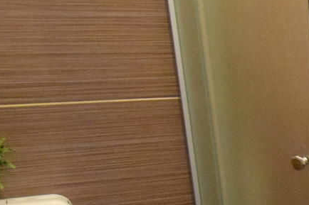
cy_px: 194
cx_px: 597
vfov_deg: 16.2
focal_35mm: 83
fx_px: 712
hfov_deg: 18.0
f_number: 3.5
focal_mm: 10
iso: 2800
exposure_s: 1/60
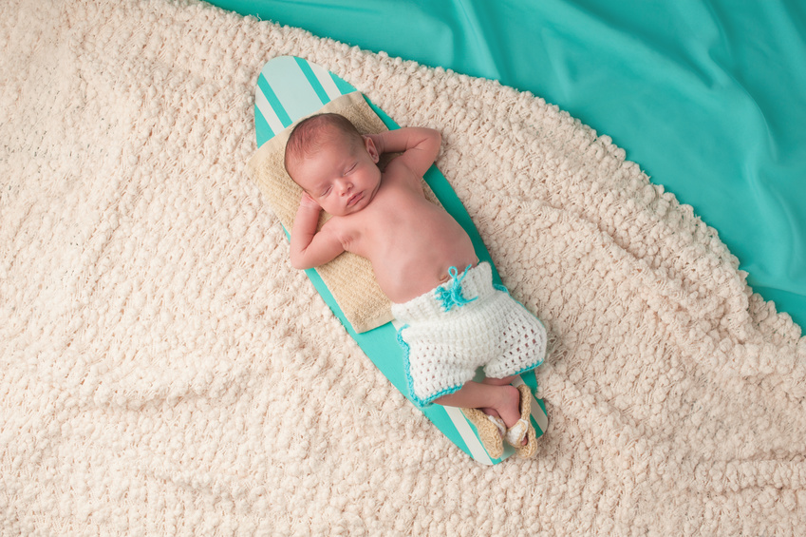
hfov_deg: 39.6
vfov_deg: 27.0
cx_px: 403
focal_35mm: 50
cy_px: 268
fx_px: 1119
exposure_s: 1/200
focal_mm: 50
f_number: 3.5
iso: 200
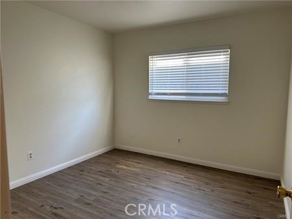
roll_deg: +0.0
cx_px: 146
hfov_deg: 71.6
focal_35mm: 24
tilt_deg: -5.8
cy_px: 110
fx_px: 202
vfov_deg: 56.8
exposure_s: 1/60
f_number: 1.78
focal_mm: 6.86
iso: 125
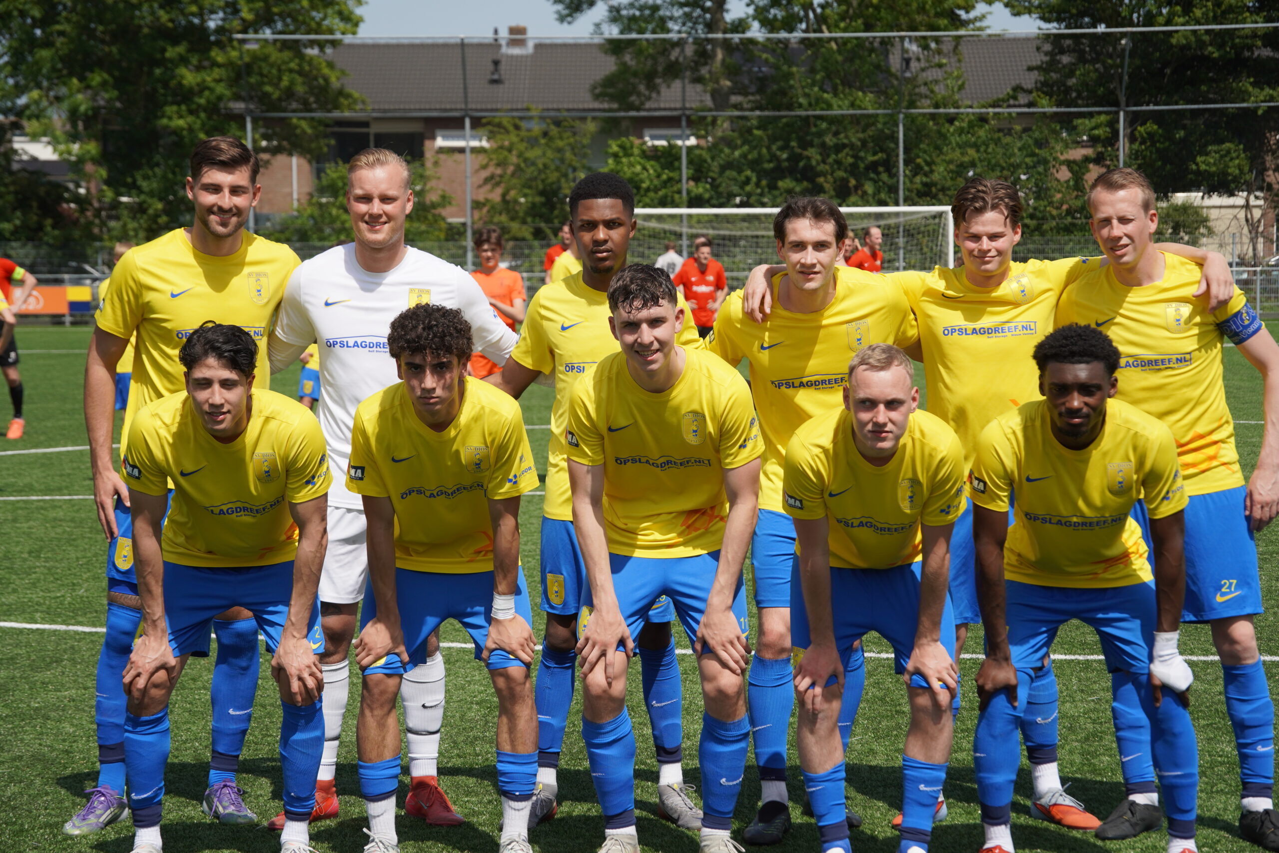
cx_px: 640
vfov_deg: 15.2
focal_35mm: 90
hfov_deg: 22.6
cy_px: 426
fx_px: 3197
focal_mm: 60
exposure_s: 1/1000
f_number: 5
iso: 100
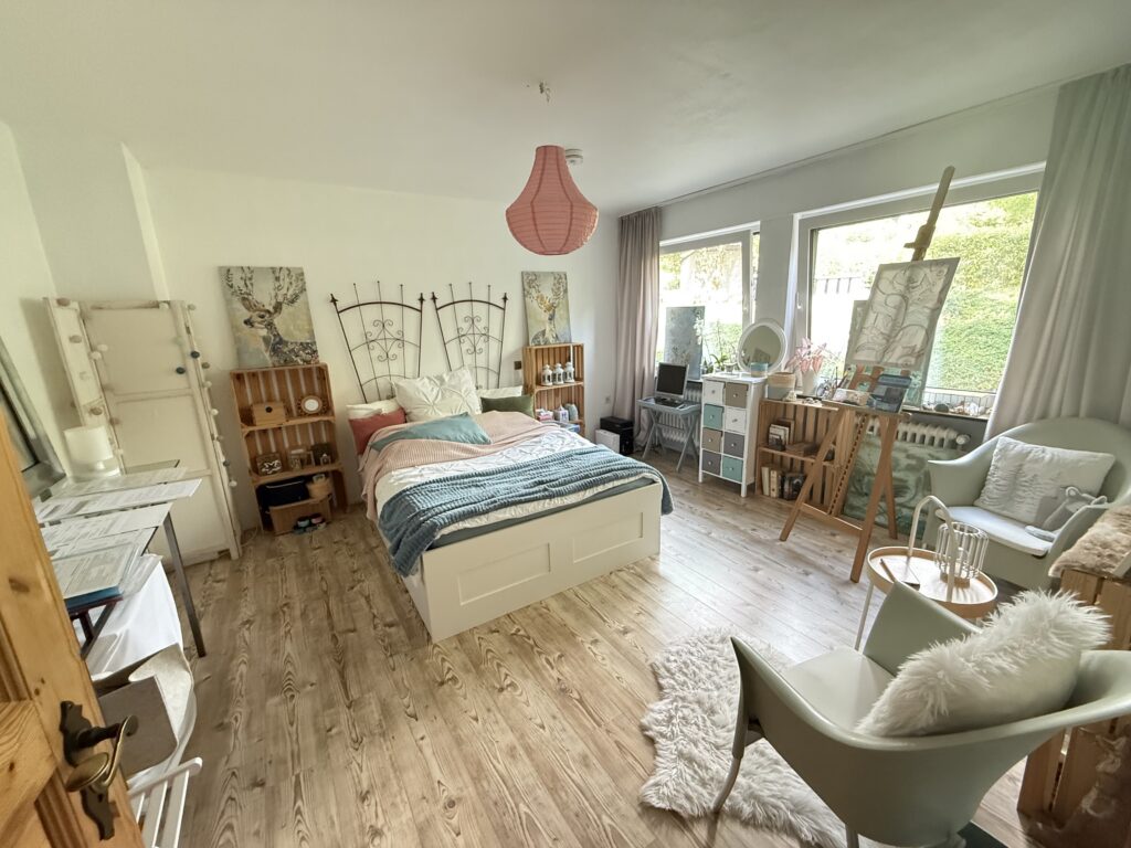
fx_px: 457
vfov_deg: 85.7
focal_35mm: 14
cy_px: 424
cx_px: 566
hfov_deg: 102.1
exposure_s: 1/60
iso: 640
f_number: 2.2
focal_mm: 2.22
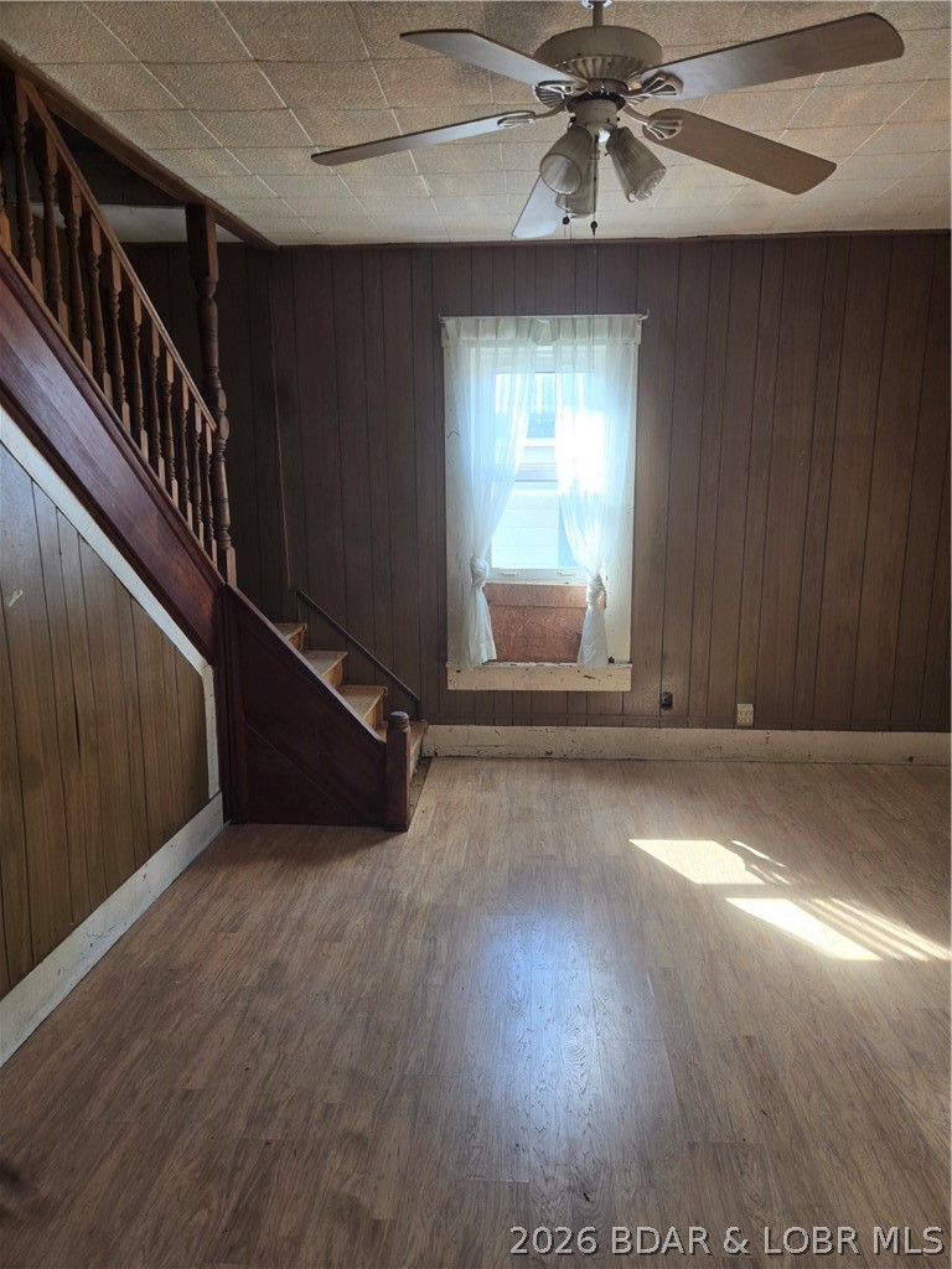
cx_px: 476
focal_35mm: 23
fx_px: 843
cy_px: 634
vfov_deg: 73.9
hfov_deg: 58.9
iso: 50
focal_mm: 5.4
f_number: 1.8
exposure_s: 1/120
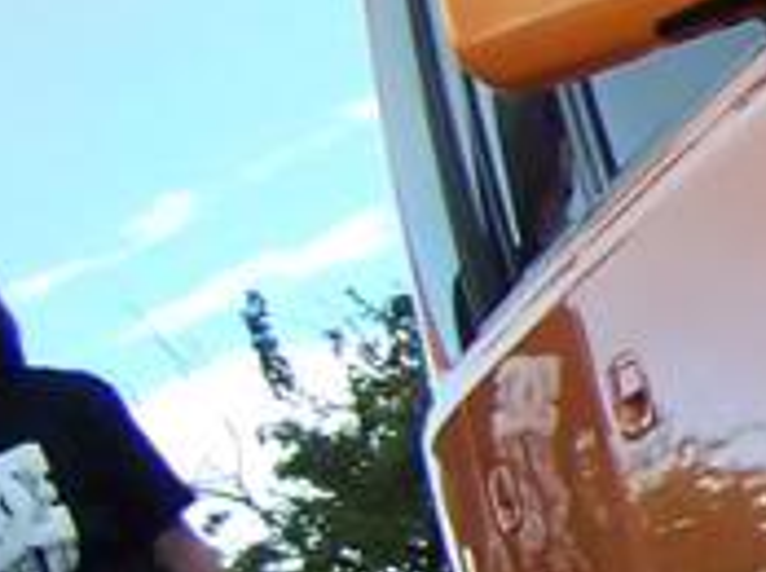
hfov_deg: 8.0
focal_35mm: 224
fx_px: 4950
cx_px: 2021
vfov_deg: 6.6
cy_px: 330
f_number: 2.8
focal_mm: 6.3
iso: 80
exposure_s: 1/350
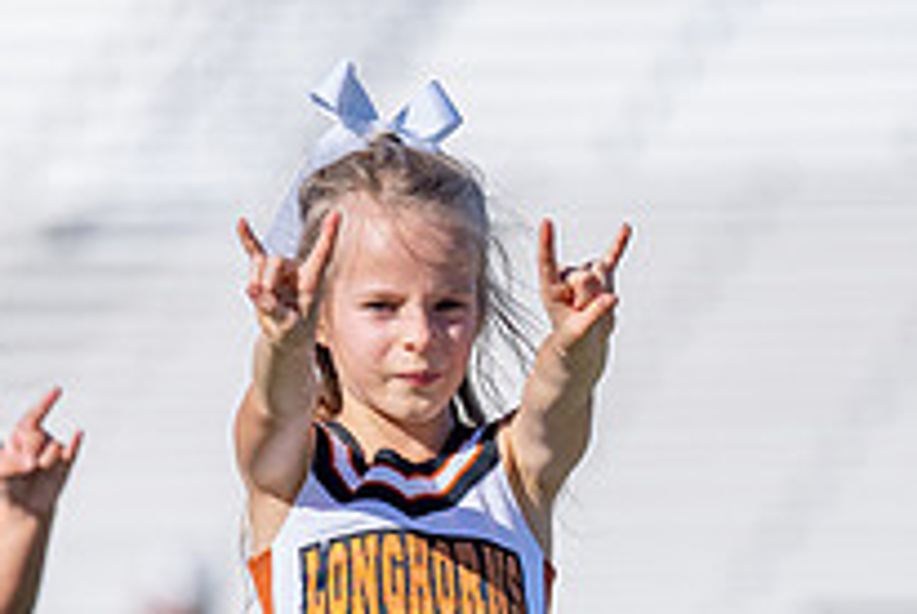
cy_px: 567
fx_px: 14667
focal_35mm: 575
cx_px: 431
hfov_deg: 3.6
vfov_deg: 2.4
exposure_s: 1/2500
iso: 100
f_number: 2.8
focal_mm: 147
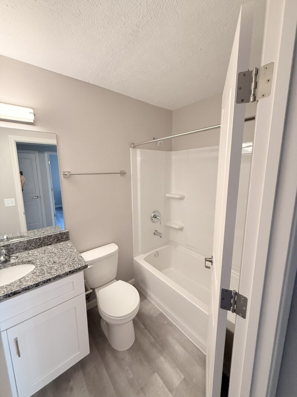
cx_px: 148
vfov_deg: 102.1
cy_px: 198
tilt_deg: -6.8
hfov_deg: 85.7
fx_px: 160
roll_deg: +0.7
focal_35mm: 14
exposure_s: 1/120
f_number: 2.2
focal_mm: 2.22
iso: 320
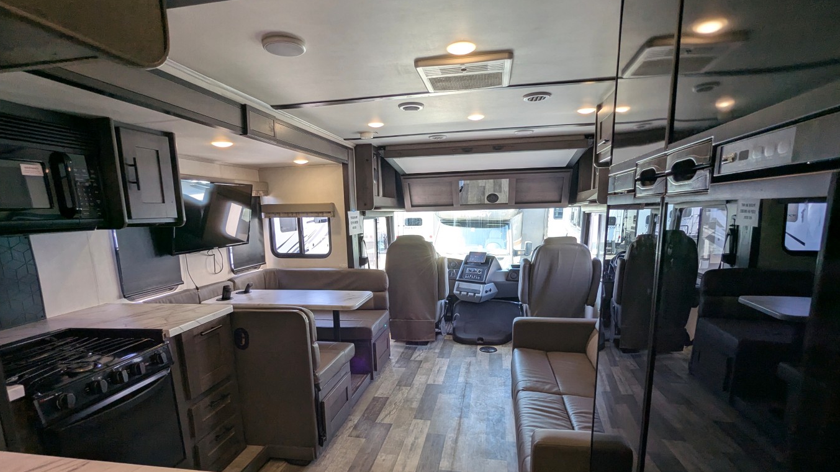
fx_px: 401
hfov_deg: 92.7
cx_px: 414
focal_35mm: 18
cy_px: 290
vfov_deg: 60.4
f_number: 2.2
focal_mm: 2.35
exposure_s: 1/93
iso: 86
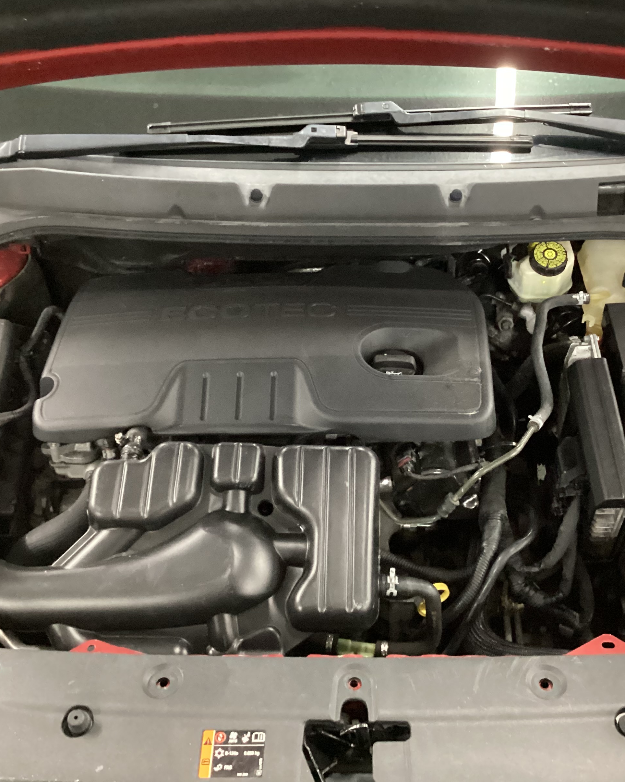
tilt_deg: -41.8
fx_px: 948
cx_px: 366
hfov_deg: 36.4
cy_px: 392
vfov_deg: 44.8
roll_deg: +1.4
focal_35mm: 41
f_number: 2.4
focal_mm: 3.3
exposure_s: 1/20
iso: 640
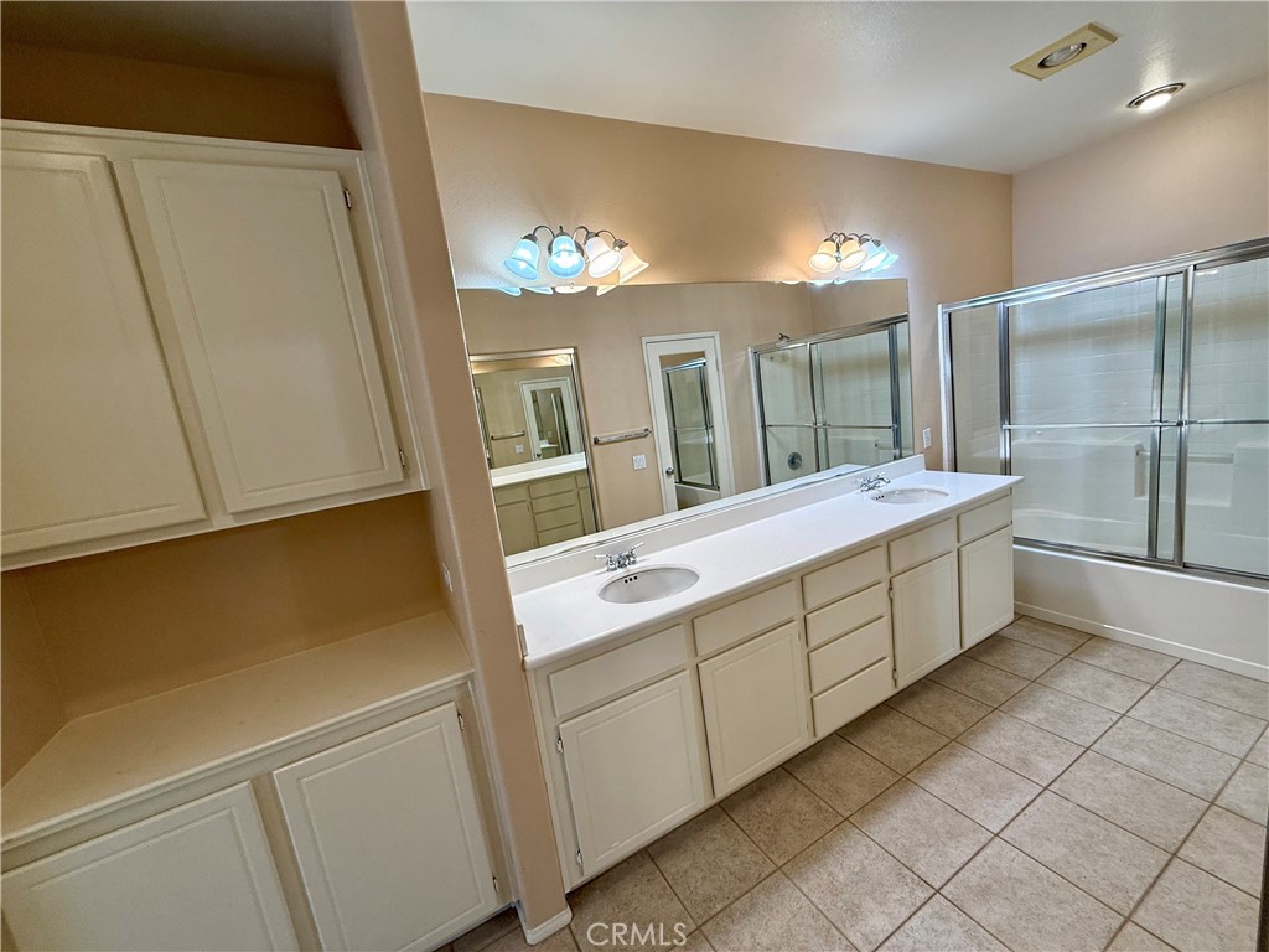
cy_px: 476
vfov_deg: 85.7
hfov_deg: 102.1
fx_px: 513
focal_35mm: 14
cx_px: 634
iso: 100
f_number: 2.2
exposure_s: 1/120
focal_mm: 2.22
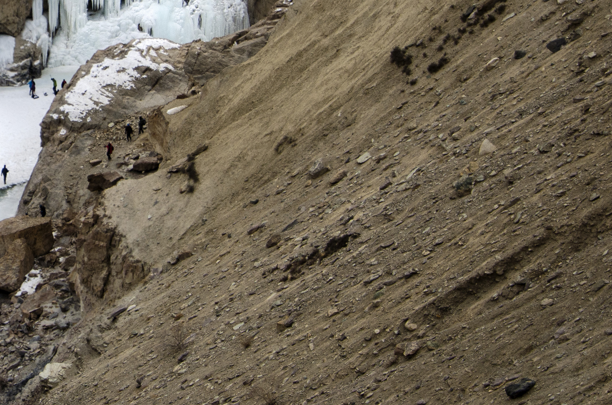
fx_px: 2210
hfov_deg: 15.3
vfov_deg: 10.4
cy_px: 32
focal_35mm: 130
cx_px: -92
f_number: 7.1
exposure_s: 1/200
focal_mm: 35
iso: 250
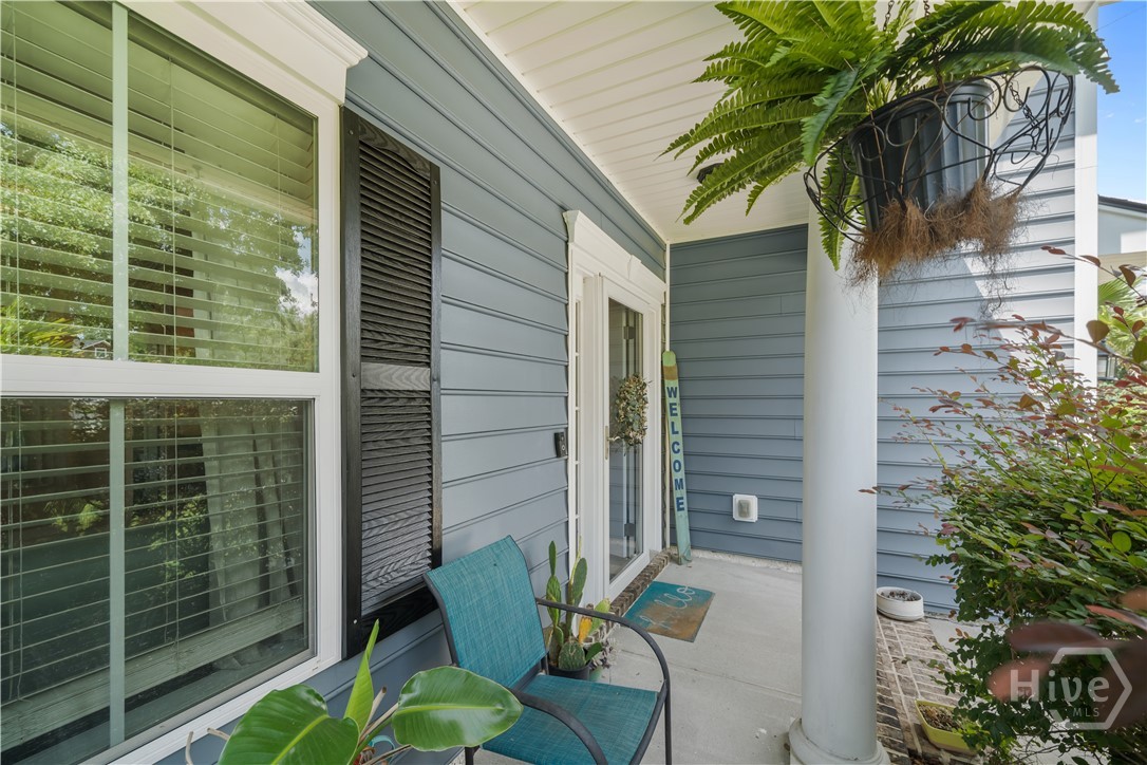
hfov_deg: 100.4
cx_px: 574
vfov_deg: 77.3
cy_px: 382
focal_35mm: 15
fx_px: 478
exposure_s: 1/50
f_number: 8
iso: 100
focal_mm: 15
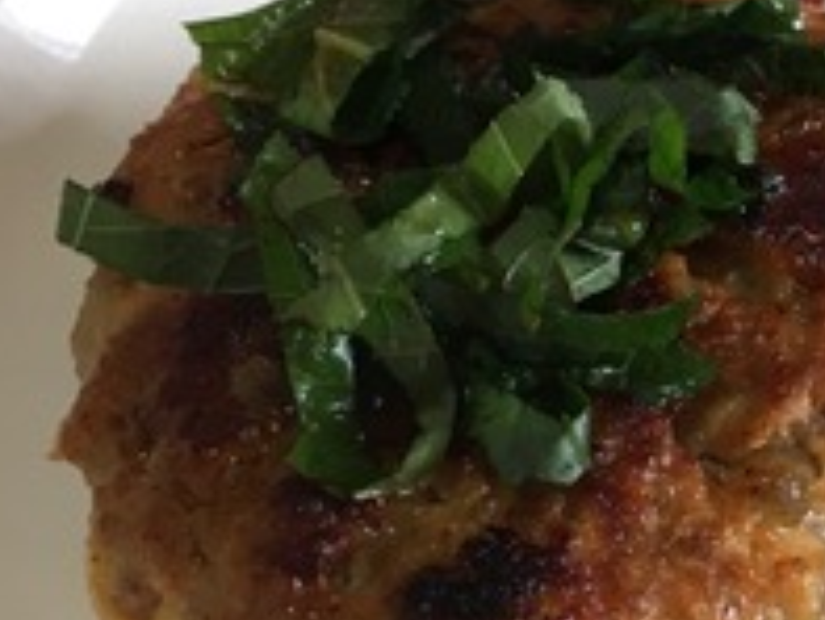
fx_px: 2242
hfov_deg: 19.4
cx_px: 1034
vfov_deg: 15.7
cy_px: 260
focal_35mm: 94
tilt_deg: -51.6
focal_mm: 4.15
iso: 32
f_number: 2.2
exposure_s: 1/30
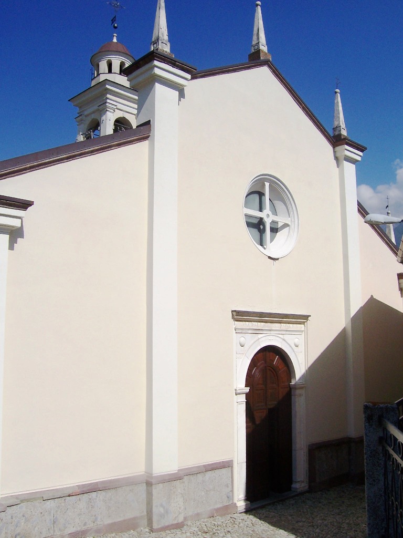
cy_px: 269
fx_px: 528
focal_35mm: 34
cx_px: 202
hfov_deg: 41.8
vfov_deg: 54.0
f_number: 5.6
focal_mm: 5.6
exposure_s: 1/1500
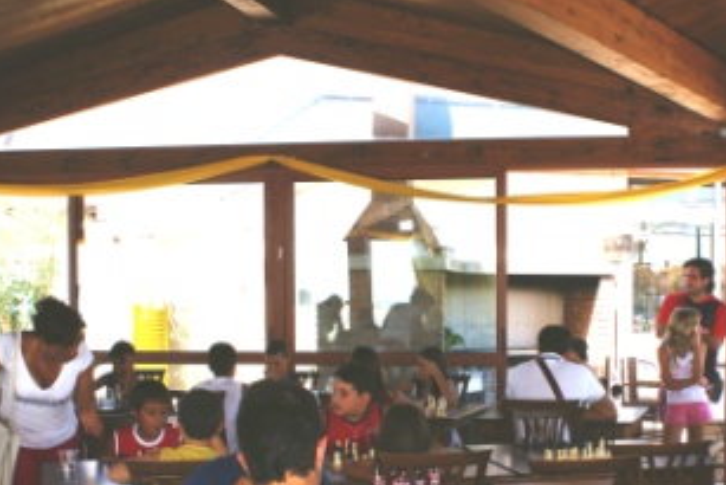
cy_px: 329
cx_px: 466
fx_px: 1150
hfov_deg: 34.8
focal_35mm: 57
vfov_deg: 23.7
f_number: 7.1
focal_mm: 26
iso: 100
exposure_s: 1/125
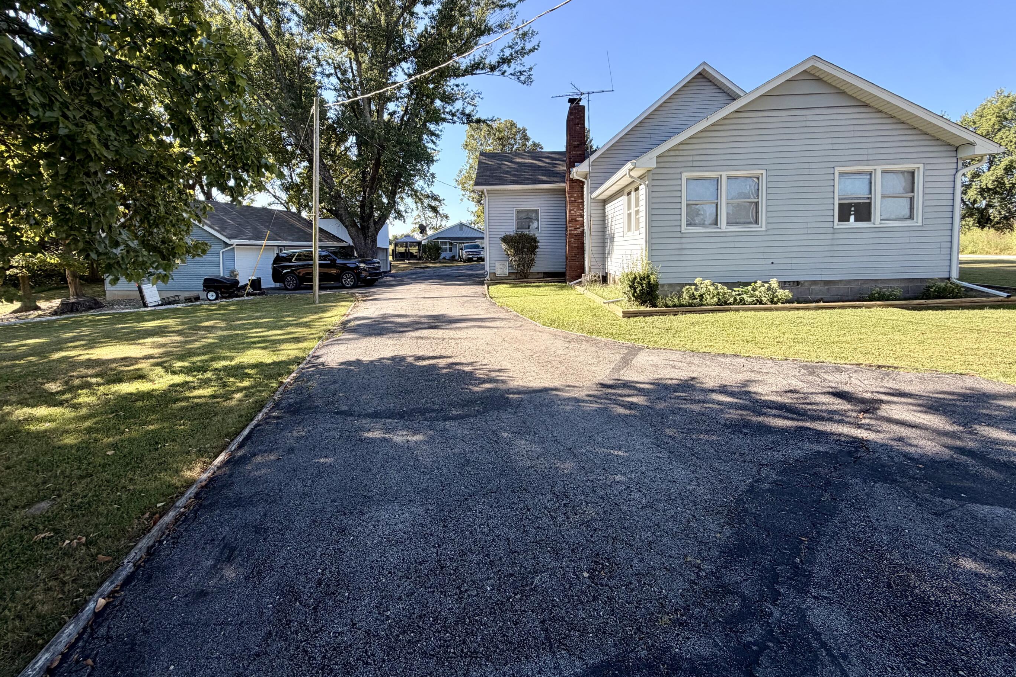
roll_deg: +0.7
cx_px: 504
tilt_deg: -1.6
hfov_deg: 96.7
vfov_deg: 73.0
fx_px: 452
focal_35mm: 16
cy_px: 275
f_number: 2.2
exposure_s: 1/502
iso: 50
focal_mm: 2.22
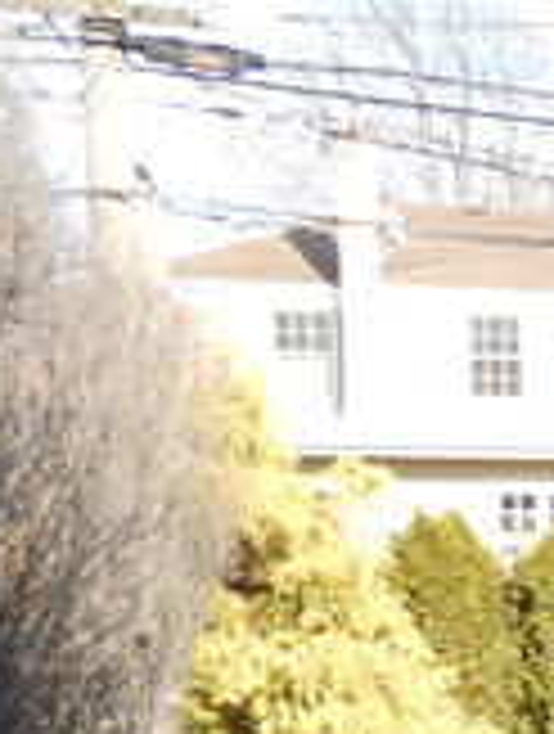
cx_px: 1347
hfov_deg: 12.3
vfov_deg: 20.2
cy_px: 720
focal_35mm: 94
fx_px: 1998
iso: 125
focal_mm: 4.3
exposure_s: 1/400
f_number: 2.8
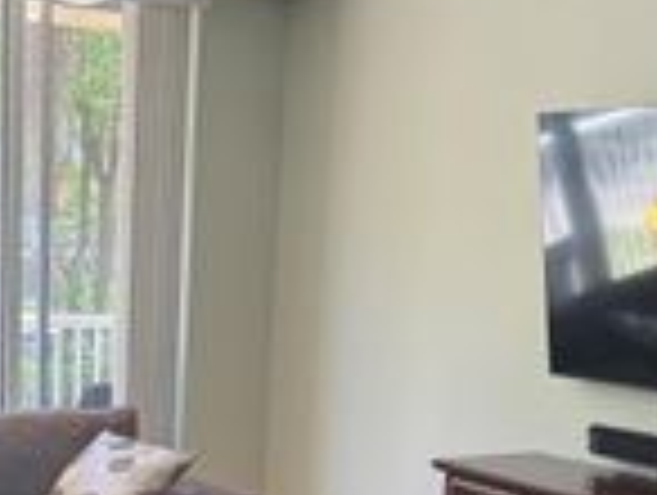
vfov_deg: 17.6
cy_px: 502
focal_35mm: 82
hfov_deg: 23.6
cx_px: 184
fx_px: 1559
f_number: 1.78
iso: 160
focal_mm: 6.76
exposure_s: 1/120
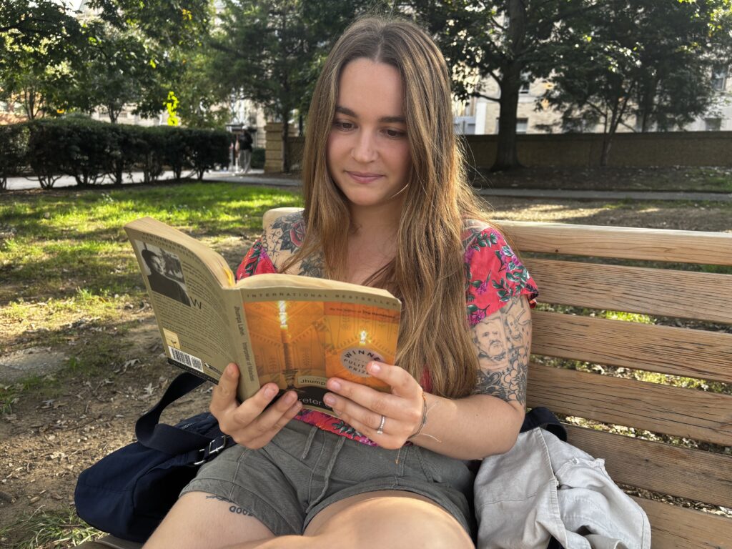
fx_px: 550
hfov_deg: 67.3
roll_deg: -2.5
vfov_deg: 53.1
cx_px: 366
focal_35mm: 26
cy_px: 274
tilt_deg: -11.8
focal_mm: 5.96
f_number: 1.6
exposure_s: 1/161
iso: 40
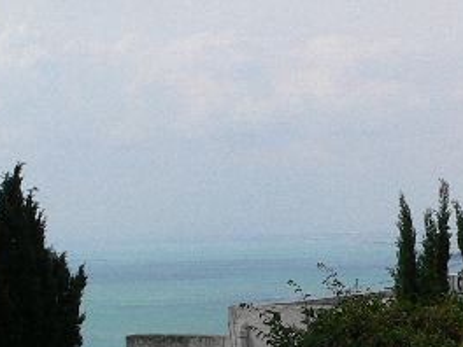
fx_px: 1458
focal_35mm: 109
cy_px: 216
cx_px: 289
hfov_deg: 18.0
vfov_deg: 13.6
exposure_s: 1/640
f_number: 5.6
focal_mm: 6
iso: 80
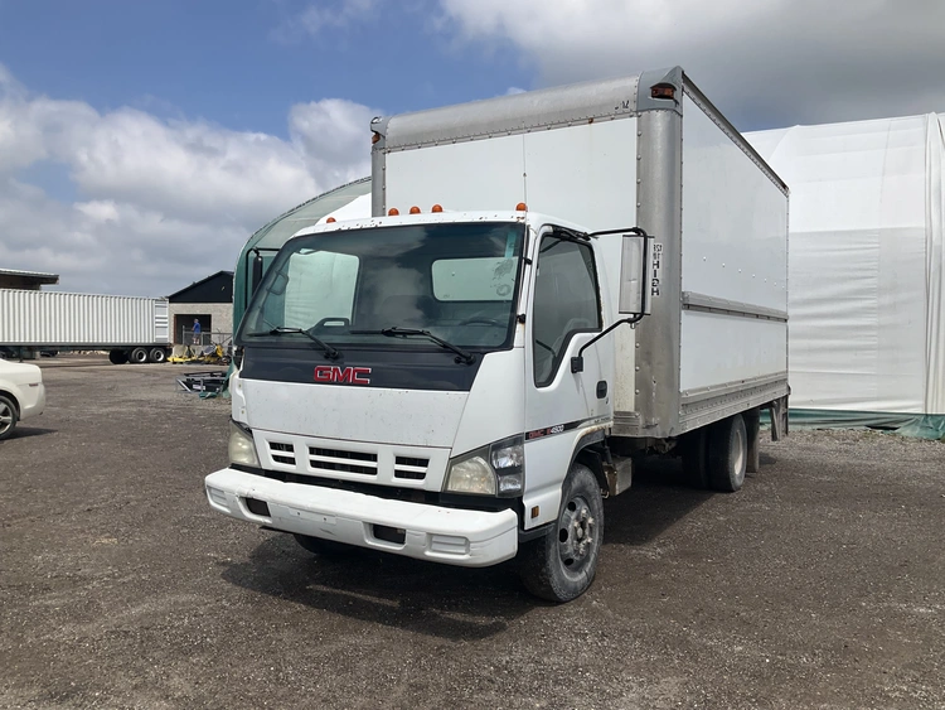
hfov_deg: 61.6
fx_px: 792
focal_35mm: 29
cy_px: 355
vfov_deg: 48.3
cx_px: 472
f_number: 1.8
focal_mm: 3
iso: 25
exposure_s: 1/2667
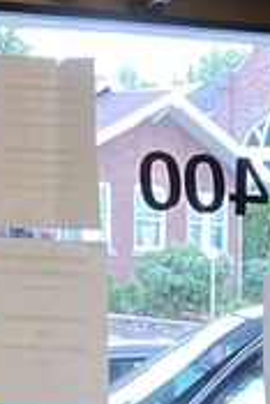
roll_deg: -2.7
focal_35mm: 167
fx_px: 1875
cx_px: 459
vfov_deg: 11.8
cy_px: 598
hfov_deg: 8.0
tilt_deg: -9.3
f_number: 1.8
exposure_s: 1/120
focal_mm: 4.25
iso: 100
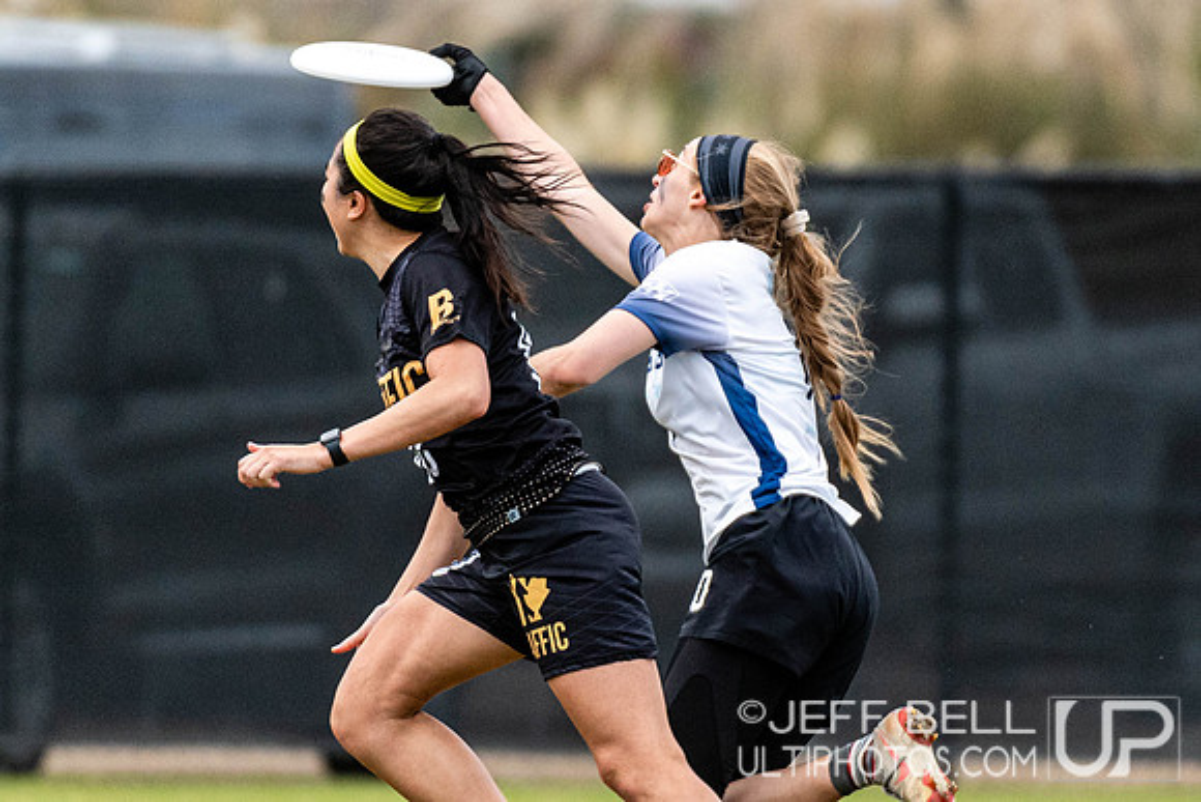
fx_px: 36607
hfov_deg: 1.9
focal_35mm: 1097
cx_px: 737
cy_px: 465
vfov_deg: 1.3
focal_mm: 400
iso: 1000
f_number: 4
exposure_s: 1/1000
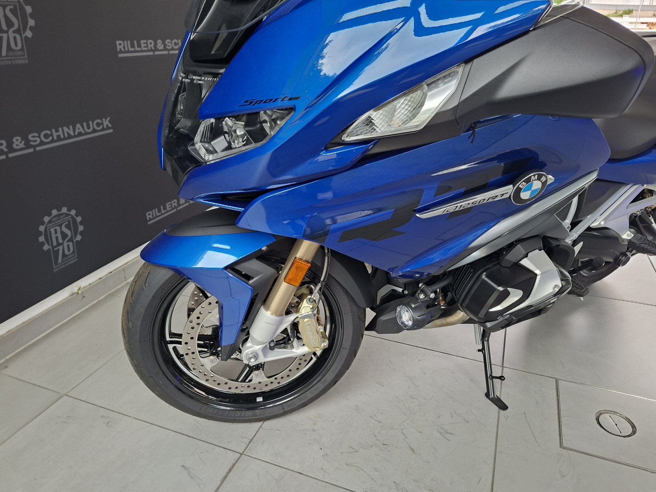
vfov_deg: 58.9
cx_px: 328
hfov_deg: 73.9
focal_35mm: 23
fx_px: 436
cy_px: 246
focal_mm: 5.54
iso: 320
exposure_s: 1/60
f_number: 1.8
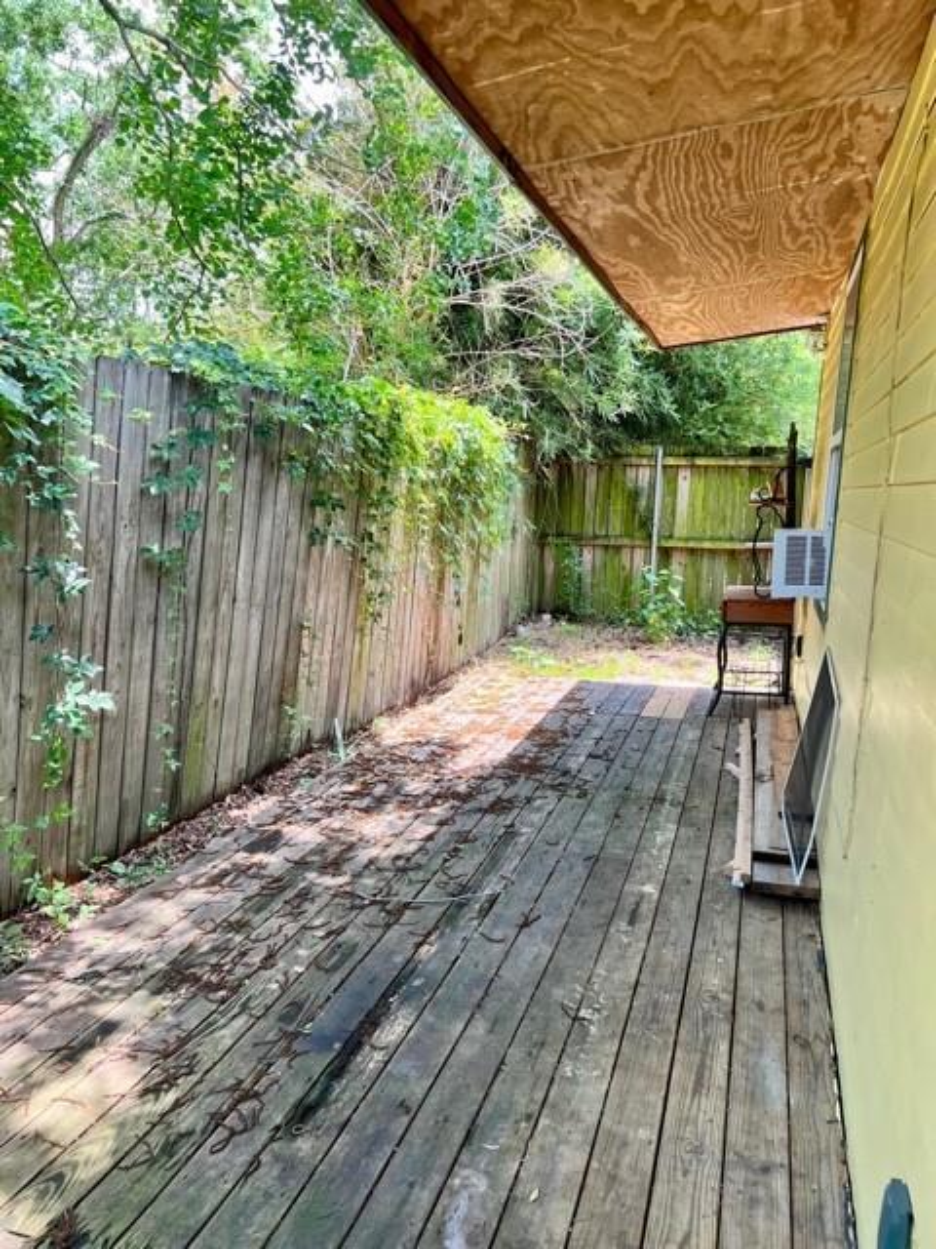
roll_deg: -1.0
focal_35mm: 26
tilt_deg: -7.9
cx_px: 468
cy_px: 624
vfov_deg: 67.3
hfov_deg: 53.1
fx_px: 937
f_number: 1.5
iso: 50
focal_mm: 5.7
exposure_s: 1/210
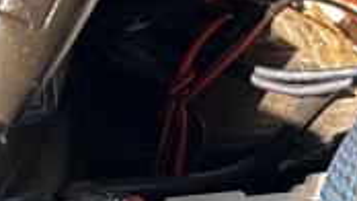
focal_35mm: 192
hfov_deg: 10.8
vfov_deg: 6.3
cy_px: 209
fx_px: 1818
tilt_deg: -27.0
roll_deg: -0.8
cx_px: 517
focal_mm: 6.86
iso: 80
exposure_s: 1/121
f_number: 1.78
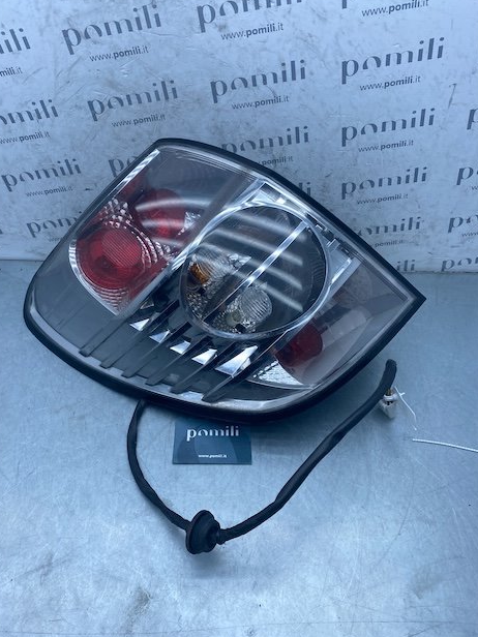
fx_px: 497
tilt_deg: -46.6
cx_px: 234
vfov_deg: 65.3
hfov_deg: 51.4
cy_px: 317
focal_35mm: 27
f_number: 1.8
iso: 32
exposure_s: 1/1025
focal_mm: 4.25
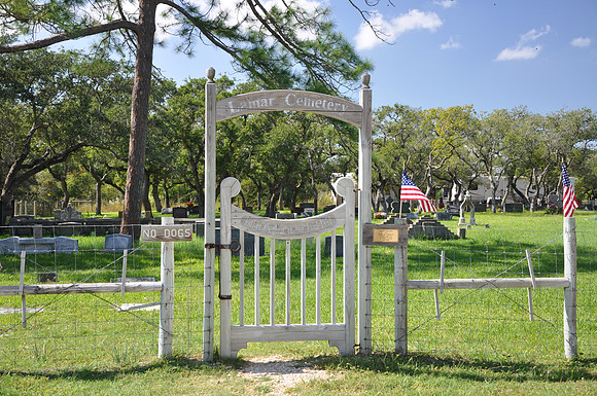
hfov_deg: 38.9
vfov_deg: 26.4
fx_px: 845
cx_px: 298
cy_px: 198
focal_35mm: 51
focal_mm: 34
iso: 200
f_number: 5.6
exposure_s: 1/125
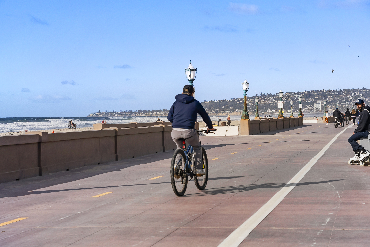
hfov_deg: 26.3
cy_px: 124
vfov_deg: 17.7
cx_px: 185
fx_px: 792
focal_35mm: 77
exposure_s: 1/2000
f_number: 8
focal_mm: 77
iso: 400
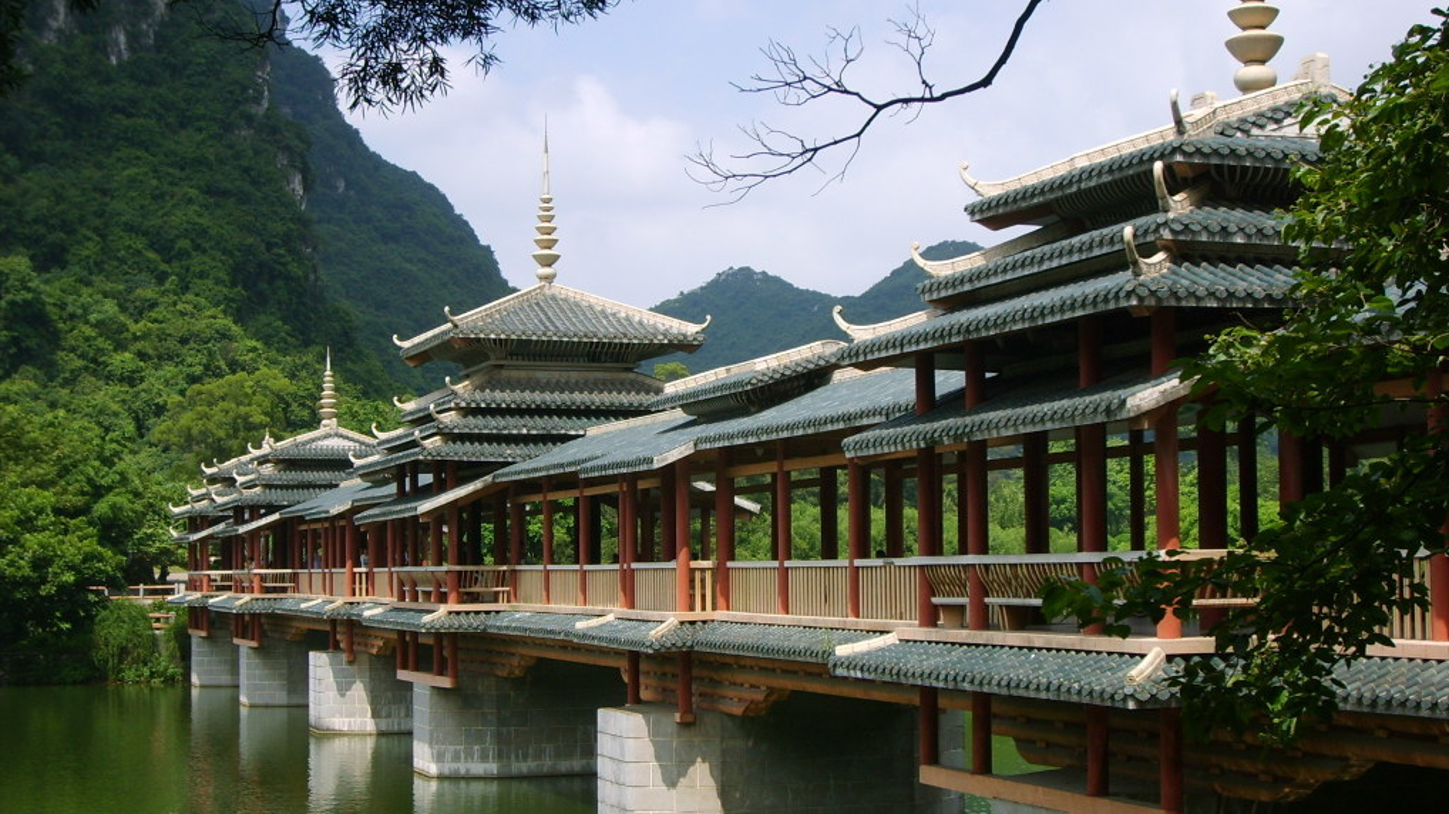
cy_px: 465
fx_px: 2189
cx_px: 727
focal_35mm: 57
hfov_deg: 36.6
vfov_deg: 21.1
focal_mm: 8.7
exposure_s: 1/500
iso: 50
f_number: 3.3
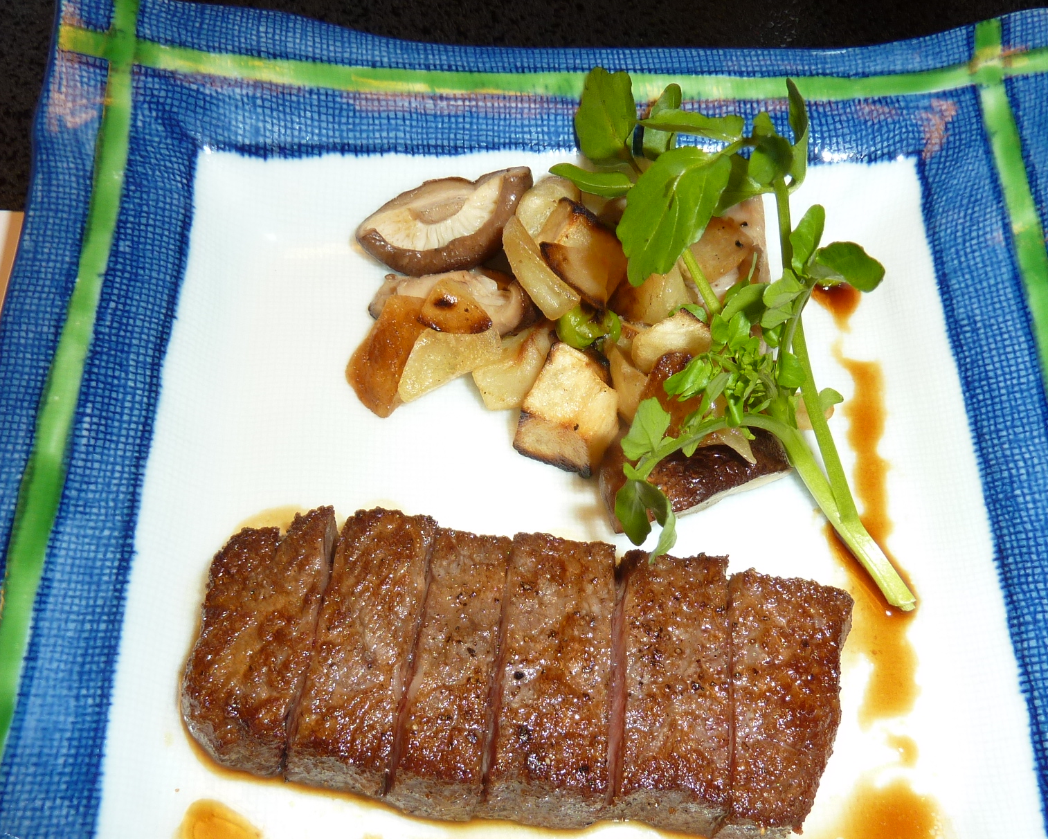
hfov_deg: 54.2
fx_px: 1024
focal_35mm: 33
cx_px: 554
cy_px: 496
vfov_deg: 44.4
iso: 100
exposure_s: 1/30
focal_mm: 4.1
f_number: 3.3
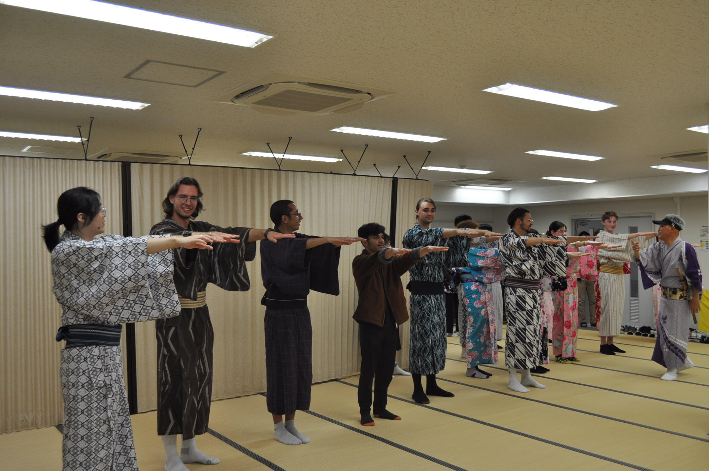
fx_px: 649
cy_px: 236
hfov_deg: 57.3
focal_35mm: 33
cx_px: 354
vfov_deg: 39.9
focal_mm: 22
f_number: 5.6
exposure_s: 1/125
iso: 400
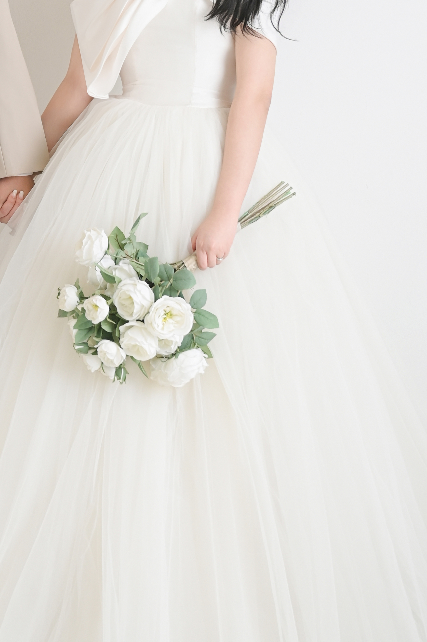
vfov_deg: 18.2
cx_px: 49
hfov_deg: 12.2
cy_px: 113
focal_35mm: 111
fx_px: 1977
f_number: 4
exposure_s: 1/125
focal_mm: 48
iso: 400
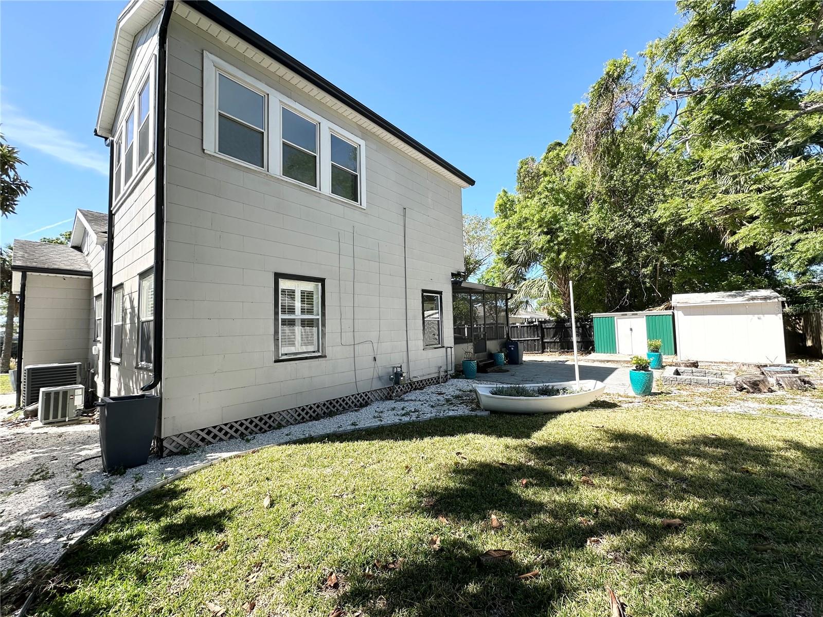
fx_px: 333
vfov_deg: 85.7
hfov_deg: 102.1
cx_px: 412
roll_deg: +1.4
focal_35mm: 14
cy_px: 308
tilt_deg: +3.4
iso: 40
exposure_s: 1/564
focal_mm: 2.22
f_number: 2.2
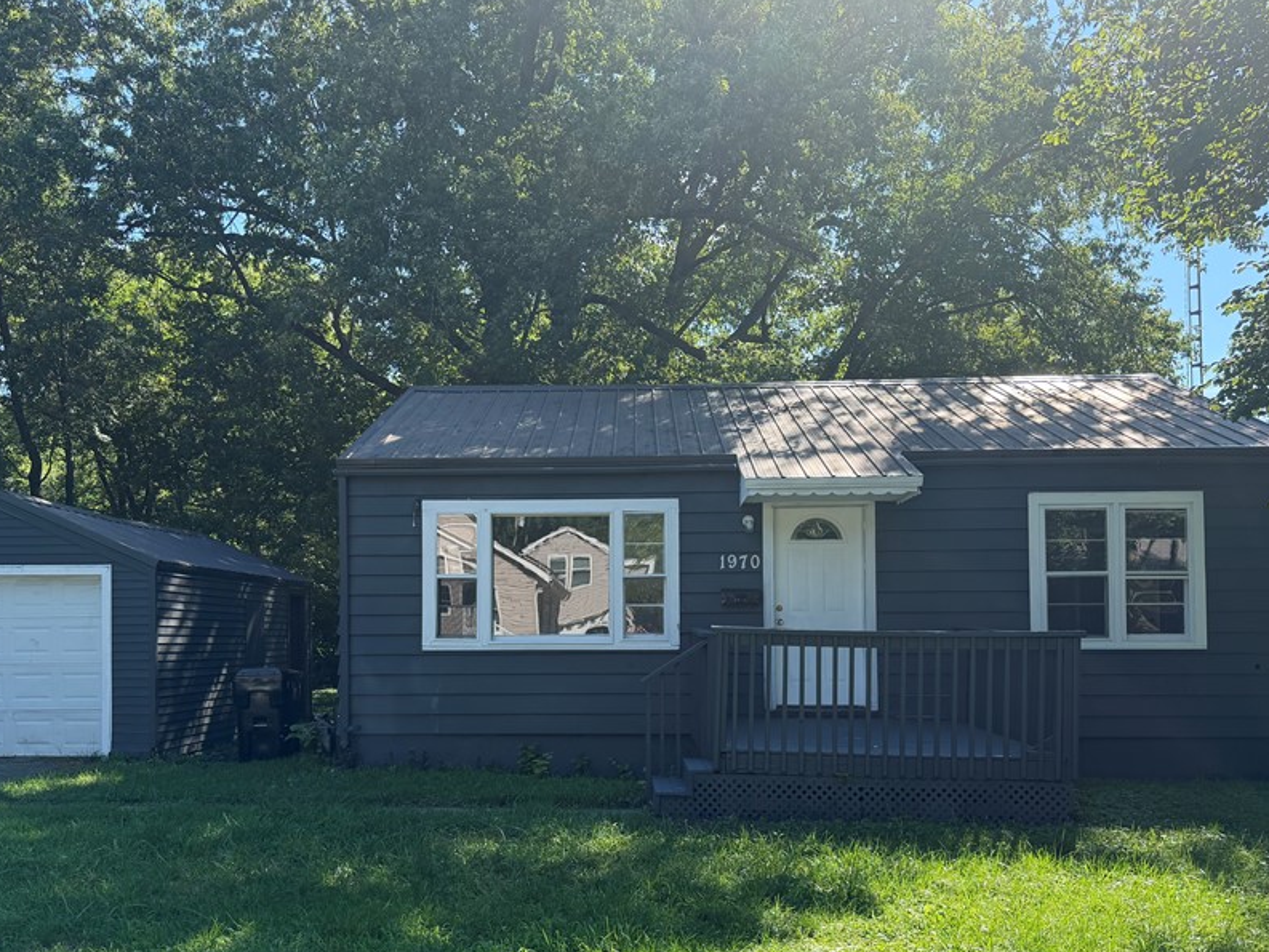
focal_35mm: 31
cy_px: 586
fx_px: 1137
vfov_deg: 45.1
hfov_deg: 58.3
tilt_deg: +1.9
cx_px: 592
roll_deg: +0.4
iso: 100
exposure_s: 1/1689
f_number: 1.78
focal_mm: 6.76
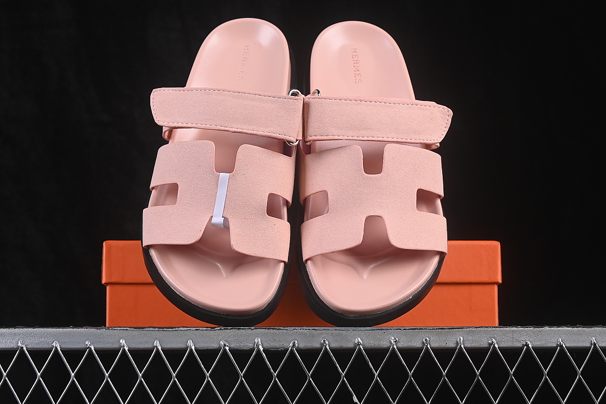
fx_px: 1262
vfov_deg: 18.2
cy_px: 202
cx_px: 303
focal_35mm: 75
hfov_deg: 27.0
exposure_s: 1/80
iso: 160
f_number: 8
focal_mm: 50
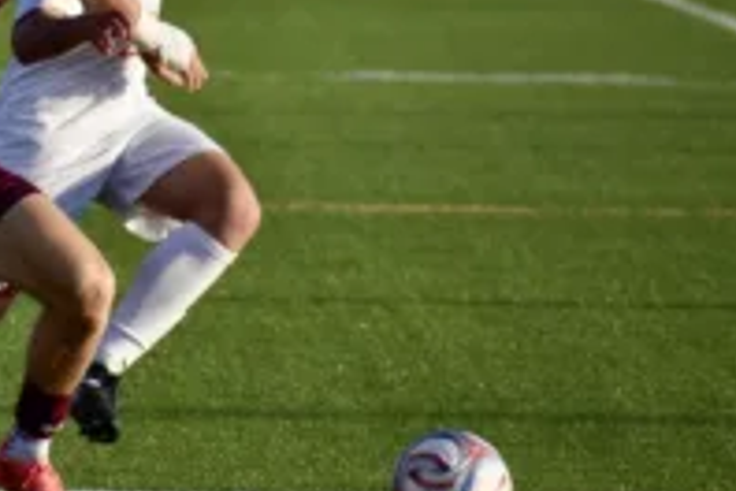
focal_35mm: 750
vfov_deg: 1.8
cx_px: -93
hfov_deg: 2.7
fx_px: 15332
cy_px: 123
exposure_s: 1/1250
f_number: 5.6
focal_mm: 220
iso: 400
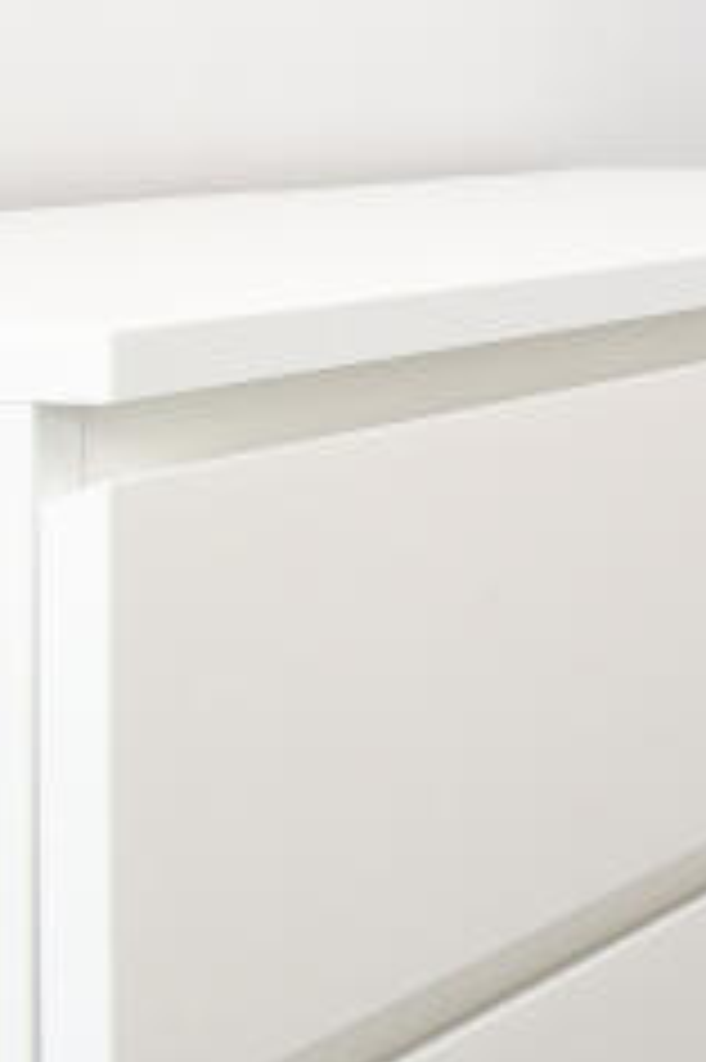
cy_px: 194
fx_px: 1915
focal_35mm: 65
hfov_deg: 12.4
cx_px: 1974
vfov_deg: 30.1
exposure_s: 1/6
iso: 320
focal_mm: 10
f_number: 9
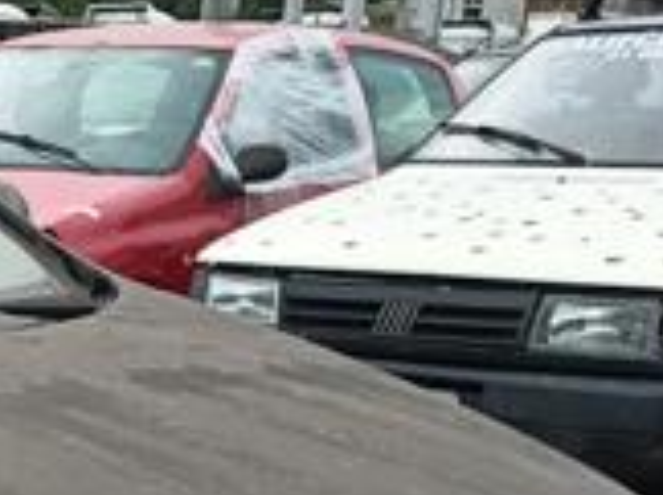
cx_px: -401
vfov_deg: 13.7
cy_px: 691
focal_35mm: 103
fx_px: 1970
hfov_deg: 16.9
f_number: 1.8
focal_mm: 4.81
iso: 151
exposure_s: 1/120
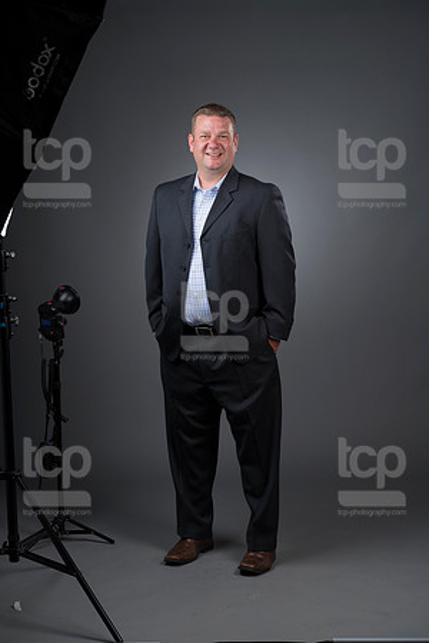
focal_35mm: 82
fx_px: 1466
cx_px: 214
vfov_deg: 24.8
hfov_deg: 16.7
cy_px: 322
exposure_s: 1/250
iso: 160
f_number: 5.6
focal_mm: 82
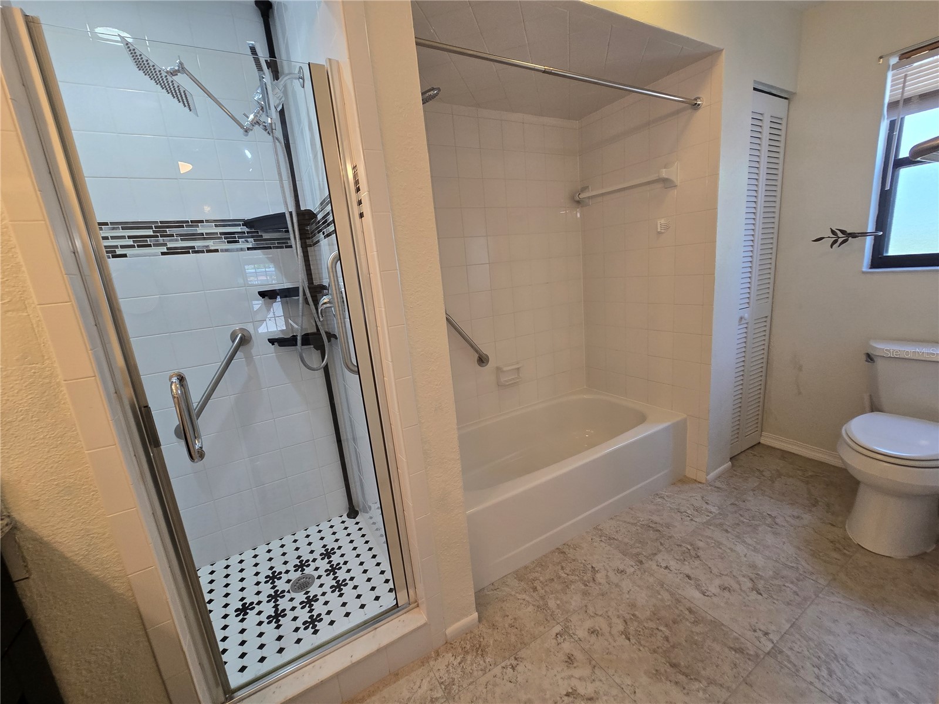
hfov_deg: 106.2
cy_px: 352
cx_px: 470
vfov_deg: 89.9
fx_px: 353
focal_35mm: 13
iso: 160
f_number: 2.2
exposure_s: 1/60
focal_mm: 2.2
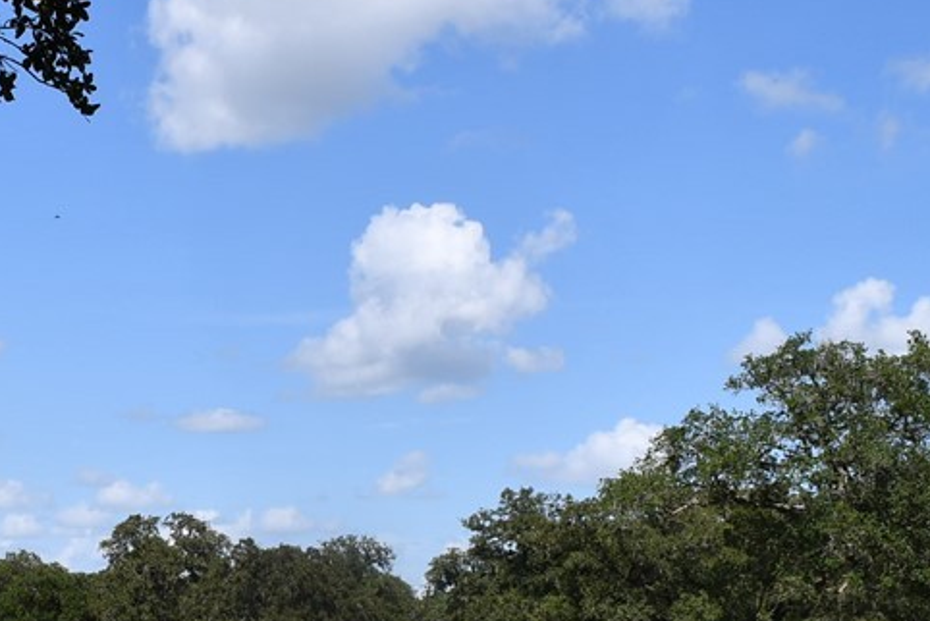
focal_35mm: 81
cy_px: 547
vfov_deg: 16.7
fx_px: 2094
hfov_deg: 24.7
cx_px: 205
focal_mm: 18
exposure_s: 1/320
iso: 100
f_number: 9
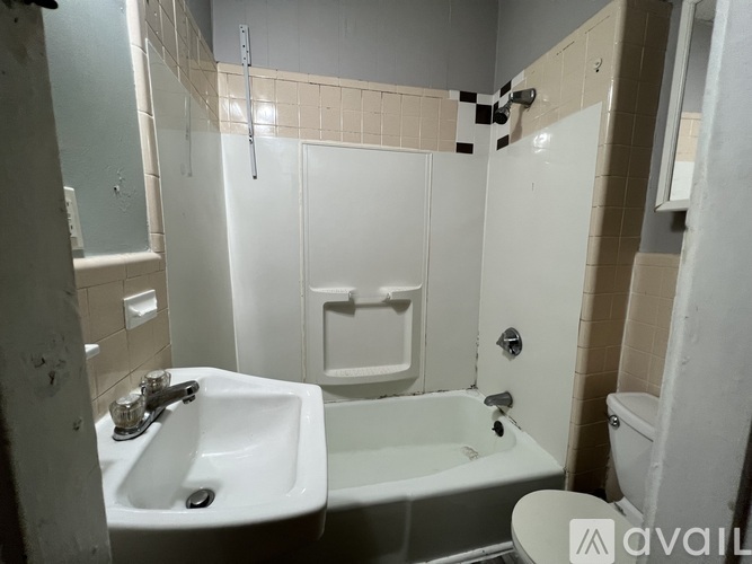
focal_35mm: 13
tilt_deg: -6.7
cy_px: 282
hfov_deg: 106.2
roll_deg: -0.4
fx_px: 282
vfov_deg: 89.9
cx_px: 376
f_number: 1.8
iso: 160
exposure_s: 1/120
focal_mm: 1.57
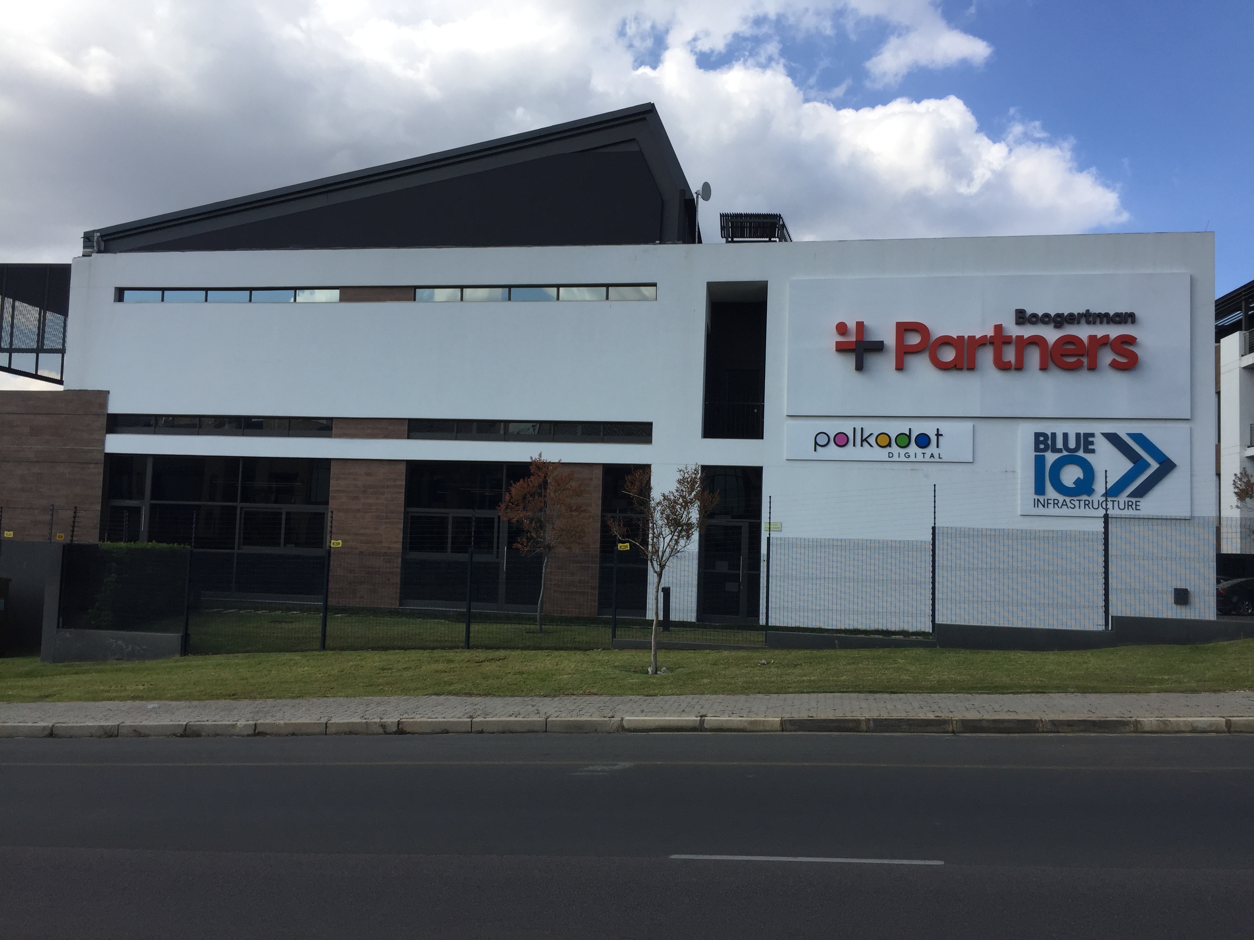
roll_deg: -2.3
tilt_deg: +2.7
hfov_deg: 61.7
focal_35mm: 29
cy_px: 470
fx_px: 1051
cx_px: 627
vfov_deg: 48.2
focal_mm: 4.15
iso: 32
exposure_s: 1/1464
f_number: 2.2
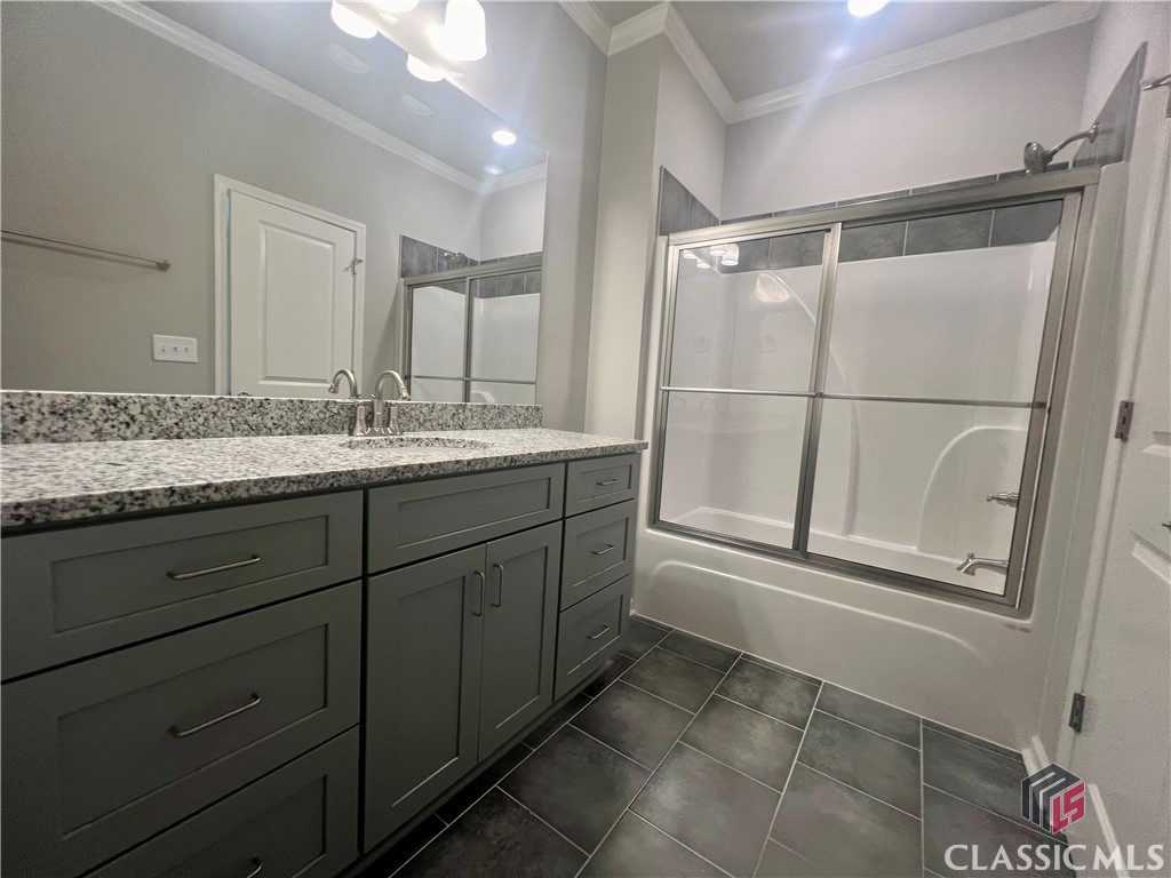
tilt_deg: -5.1
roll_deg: -3.8
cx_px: 586
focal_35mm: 13
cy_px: 439
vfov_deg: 89.9
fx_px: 440
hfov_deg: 106.2
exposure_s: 1/60
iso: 160
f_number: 1.8
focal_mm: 1.57
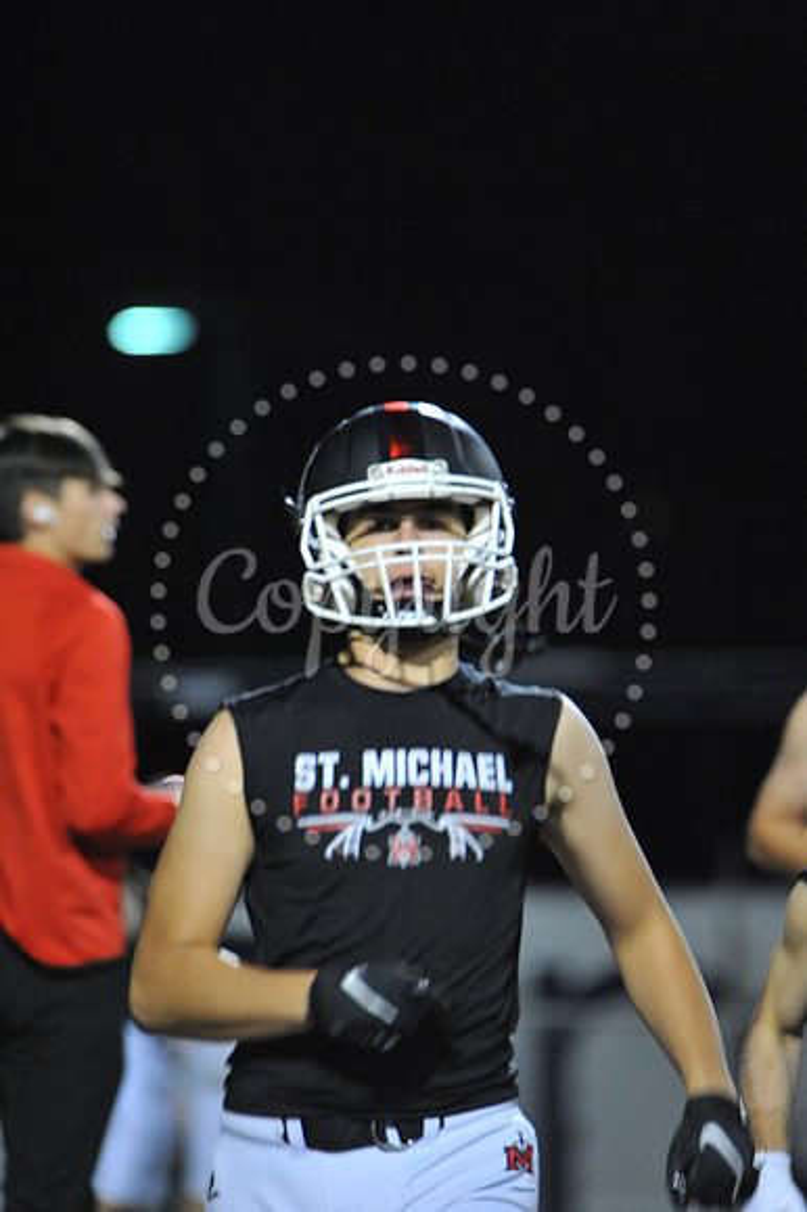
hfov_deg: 3.0
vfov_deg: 4.5
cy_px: 606
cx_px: 404
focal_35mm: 460
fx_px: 15485
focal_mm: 460
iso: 6400
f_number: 6.3
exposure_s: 1/125
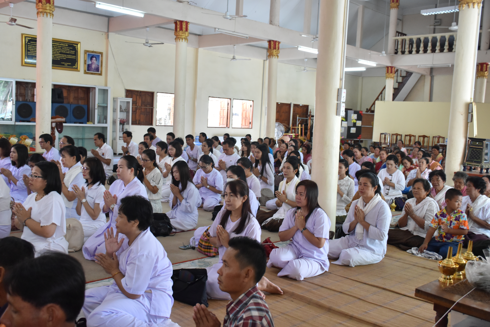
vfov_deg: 36.9
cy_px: 164
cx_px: 245
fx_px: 490
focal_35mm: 36
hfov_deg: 53.1
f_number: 3.8
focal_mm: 24
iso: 1100
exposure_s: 1/60
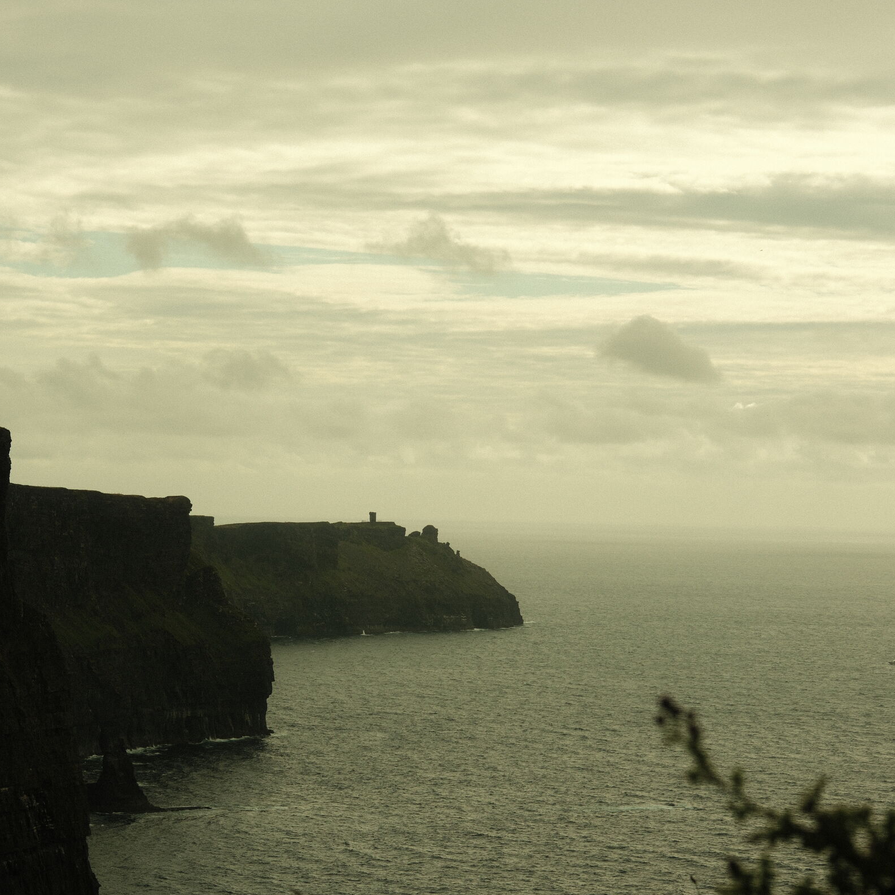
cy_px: 445
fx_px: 3159
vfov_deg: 16.1
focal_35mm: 108
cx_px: 326
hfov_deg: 16.1
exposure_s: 1/1250
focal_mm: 56
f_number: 5.6
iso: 200
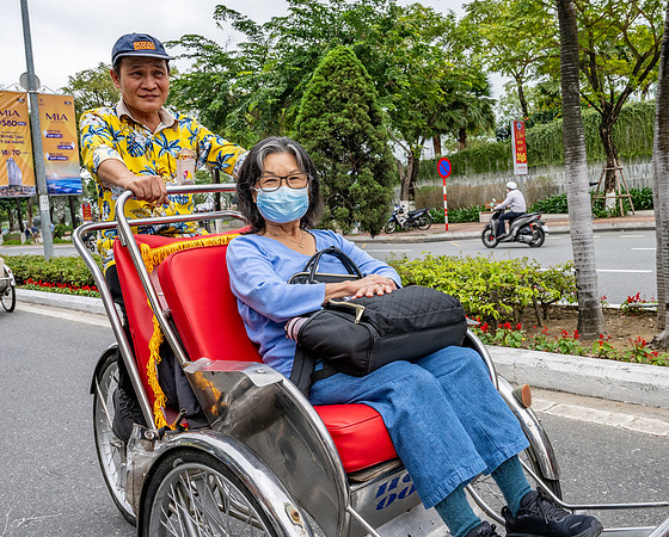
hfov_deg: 51.3
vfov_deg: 42.5
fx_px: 691
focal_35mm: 35
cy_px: 251
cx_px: 400
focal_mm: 24
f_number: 8
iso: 250
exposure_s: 1/320
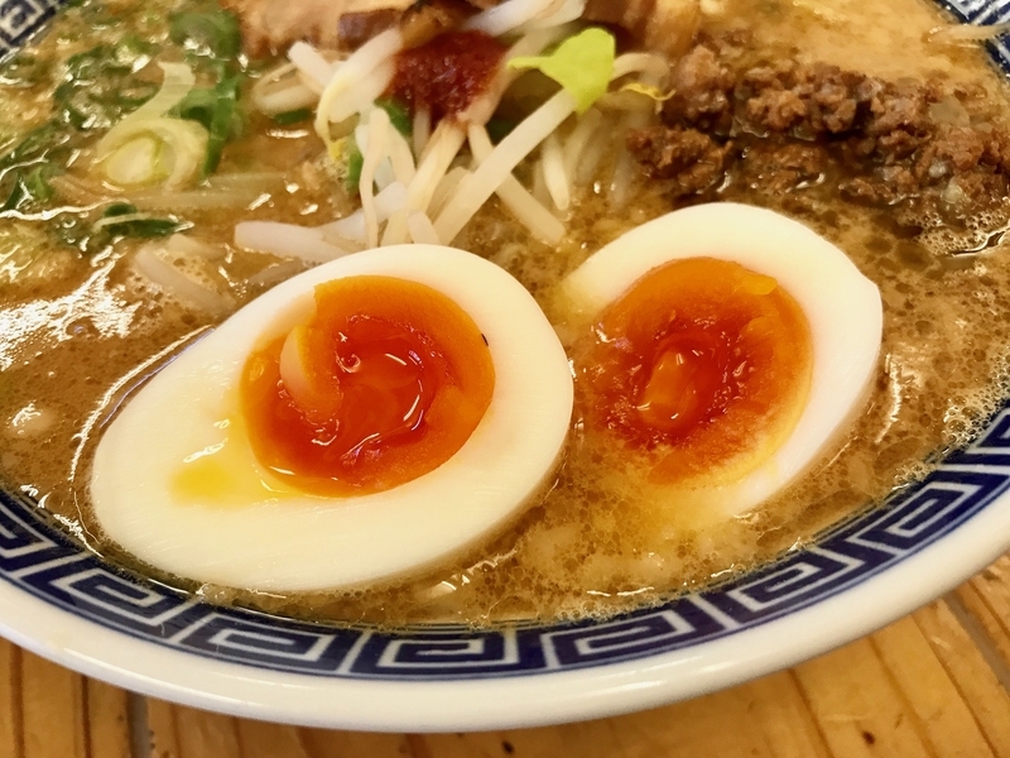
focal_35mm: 28
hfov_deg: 63.4
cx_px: 505
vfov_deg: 49.7
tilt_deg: -51.0
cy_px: 379
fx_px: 817
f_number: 1.8
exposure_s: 1/30
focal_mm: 3.99
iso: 32
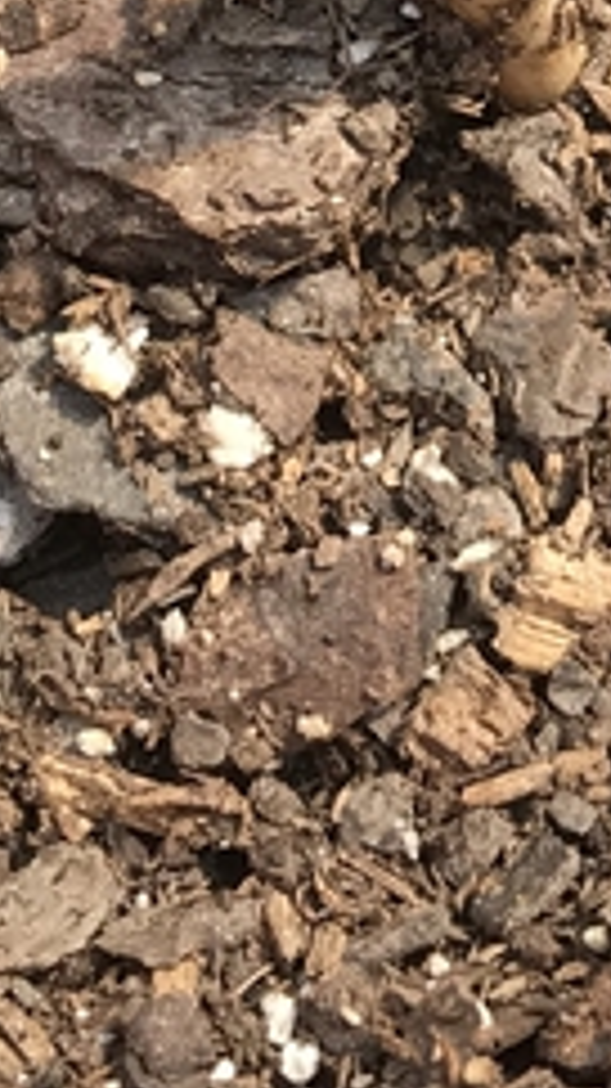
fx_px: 3718
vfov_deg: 15.7
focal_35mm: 129
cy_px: -355
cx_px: 656
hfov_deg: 9.3
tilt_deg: -58.5
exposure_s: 1/812
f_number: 1.8
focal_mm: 3.99
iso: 20
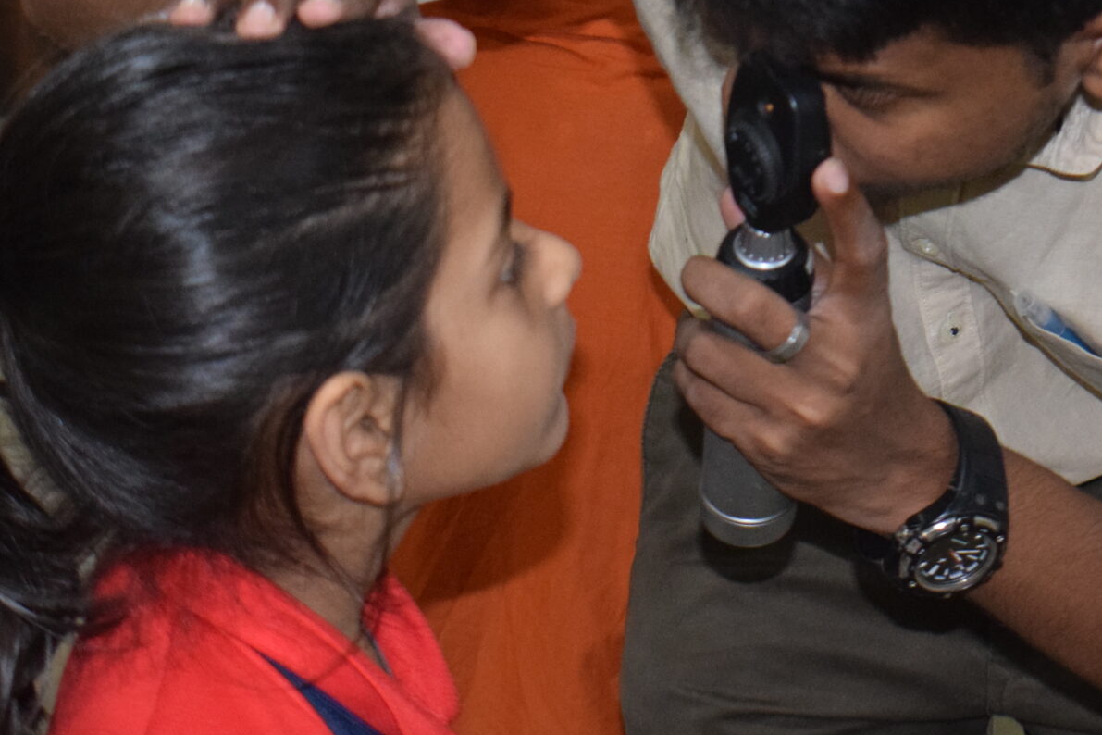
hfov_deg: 15.9
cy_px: 260
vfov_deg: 10.6
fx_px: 3949
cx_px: 681
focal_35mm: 129
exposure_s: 1/60
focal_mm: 40
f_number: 4.8
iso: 2800
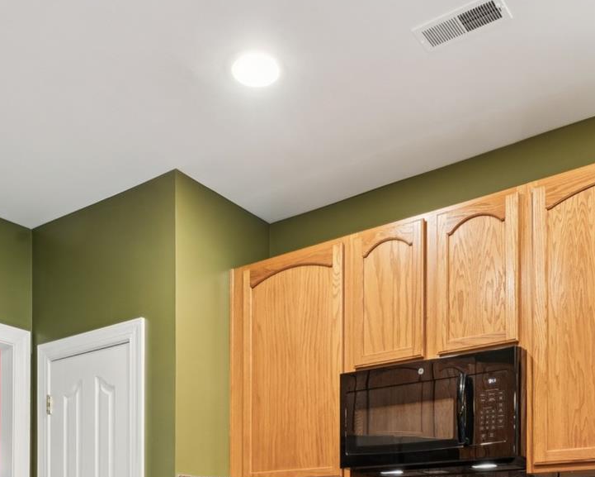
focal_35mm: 42
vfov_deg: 31.0
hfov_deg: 44.2
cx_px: 297
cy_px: 558
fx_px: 733
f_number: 13
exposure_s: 1.6
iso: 100
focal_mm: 15.6
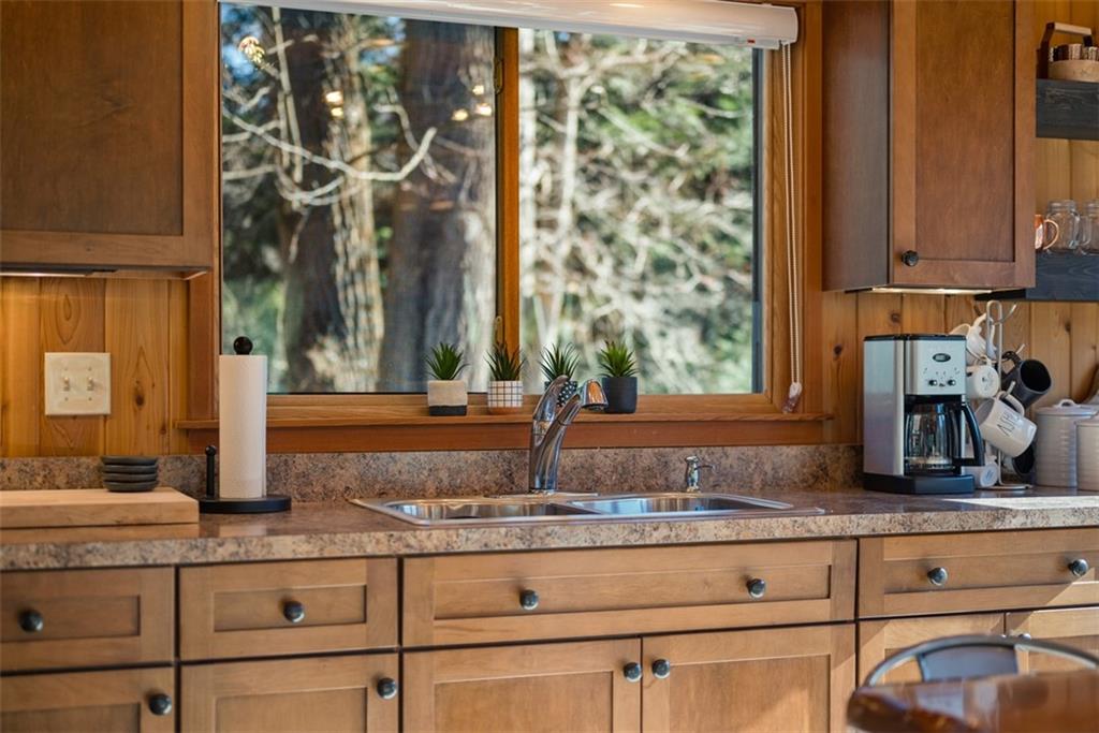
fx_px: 1526
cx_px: 550
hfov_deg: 39.6
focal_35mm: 50
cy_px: 366
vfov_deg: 27.0
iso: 400
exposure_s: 1/320
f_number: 1.8
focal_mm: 50
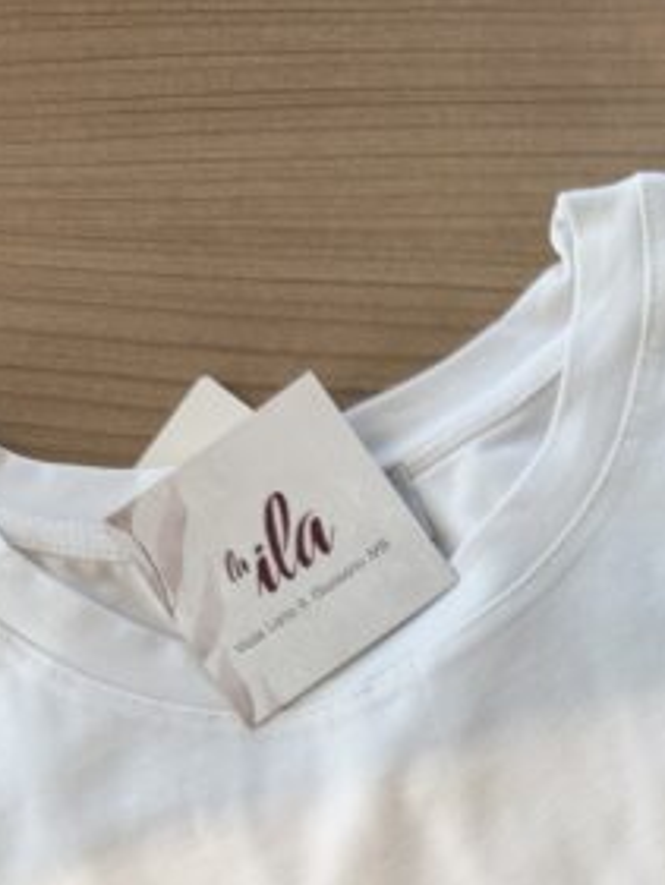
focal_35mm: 57
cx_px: 769
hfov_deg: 23.7
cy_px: 937
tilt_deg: -87.8
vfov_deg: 30.7
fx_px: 1459
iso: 125
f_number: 1.78
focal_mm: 6.76
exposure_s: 1/121
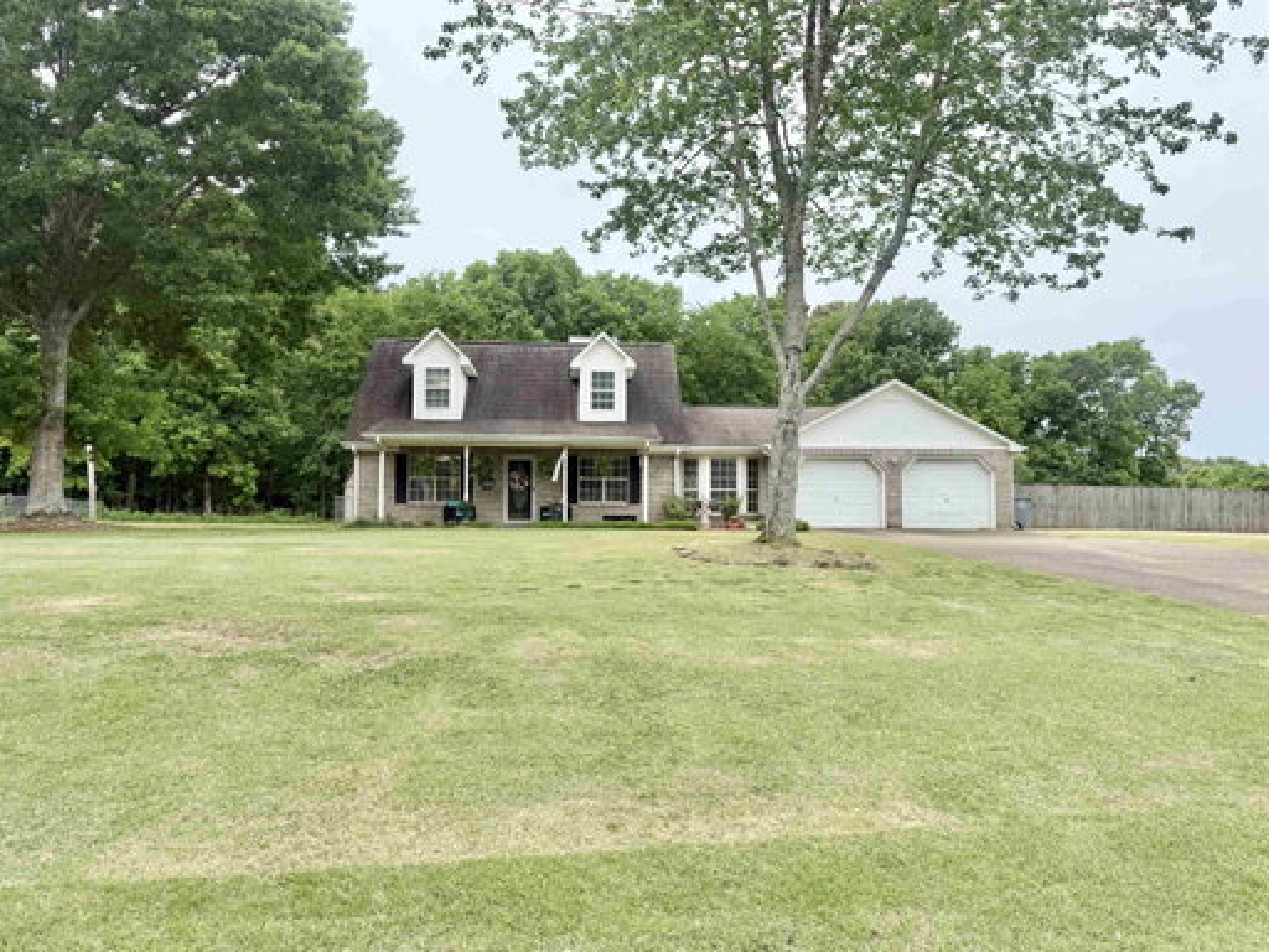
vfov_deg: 56.8
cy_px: 476
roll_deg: -0.5
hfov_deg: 71.6
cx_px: 634
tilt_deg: +4.2
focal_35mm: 24
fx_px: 880
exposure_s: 1/2801
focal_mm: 6.76
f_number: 1.78
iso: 100
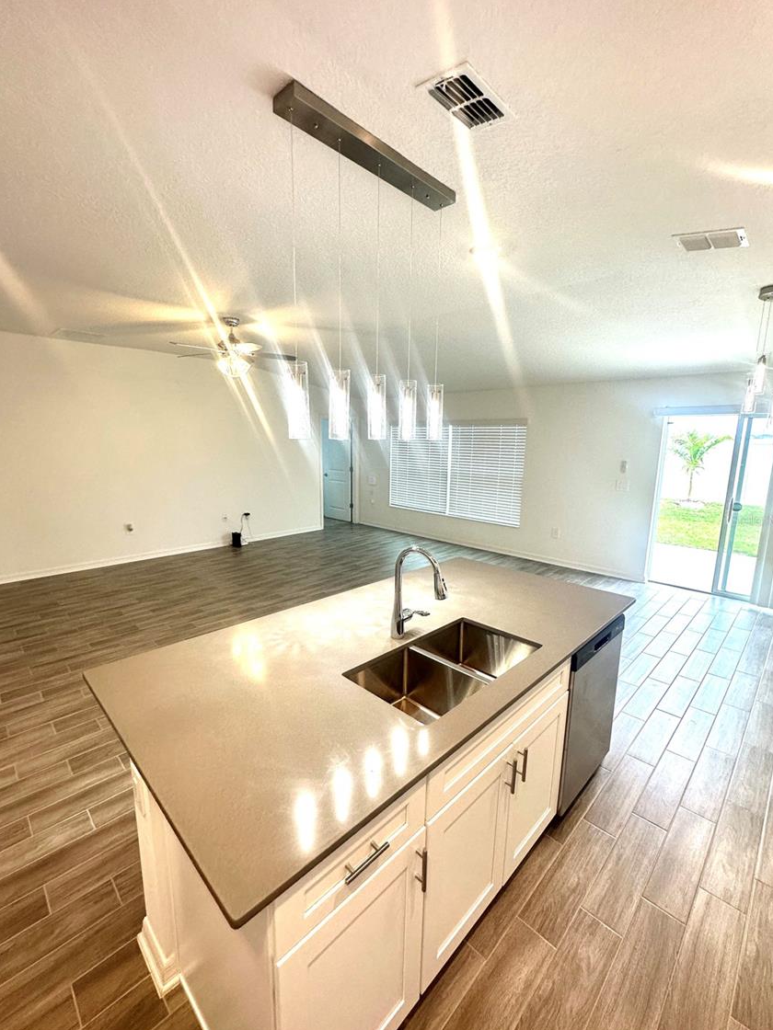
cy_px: 520
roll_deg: -2.4
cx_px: 382
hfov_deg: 81.7
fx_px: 447
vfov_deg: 98.2
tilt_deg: -8.7
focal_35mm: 15
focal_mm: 2.22
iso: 160
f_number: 2.2
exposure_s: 1/120
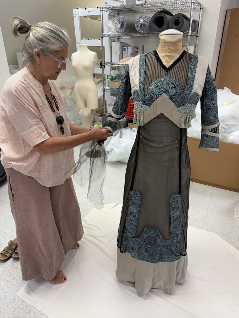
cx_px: 120
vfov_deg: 71.6
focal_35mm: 24
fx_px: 221
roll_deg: +0.3
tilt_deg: -25.3
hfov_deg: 56.8
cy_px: 159
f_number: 1.78
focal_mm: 6.76
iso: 160
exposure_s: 1/120
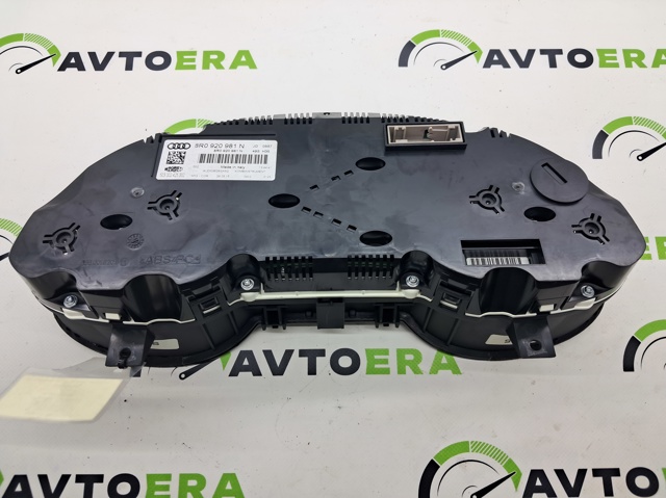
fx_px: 519
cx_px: 333
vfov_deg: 51.3
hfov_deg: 65.4
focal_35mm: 27
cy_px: 249
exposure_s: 1/100
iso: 50
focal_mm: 4
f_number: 1.8
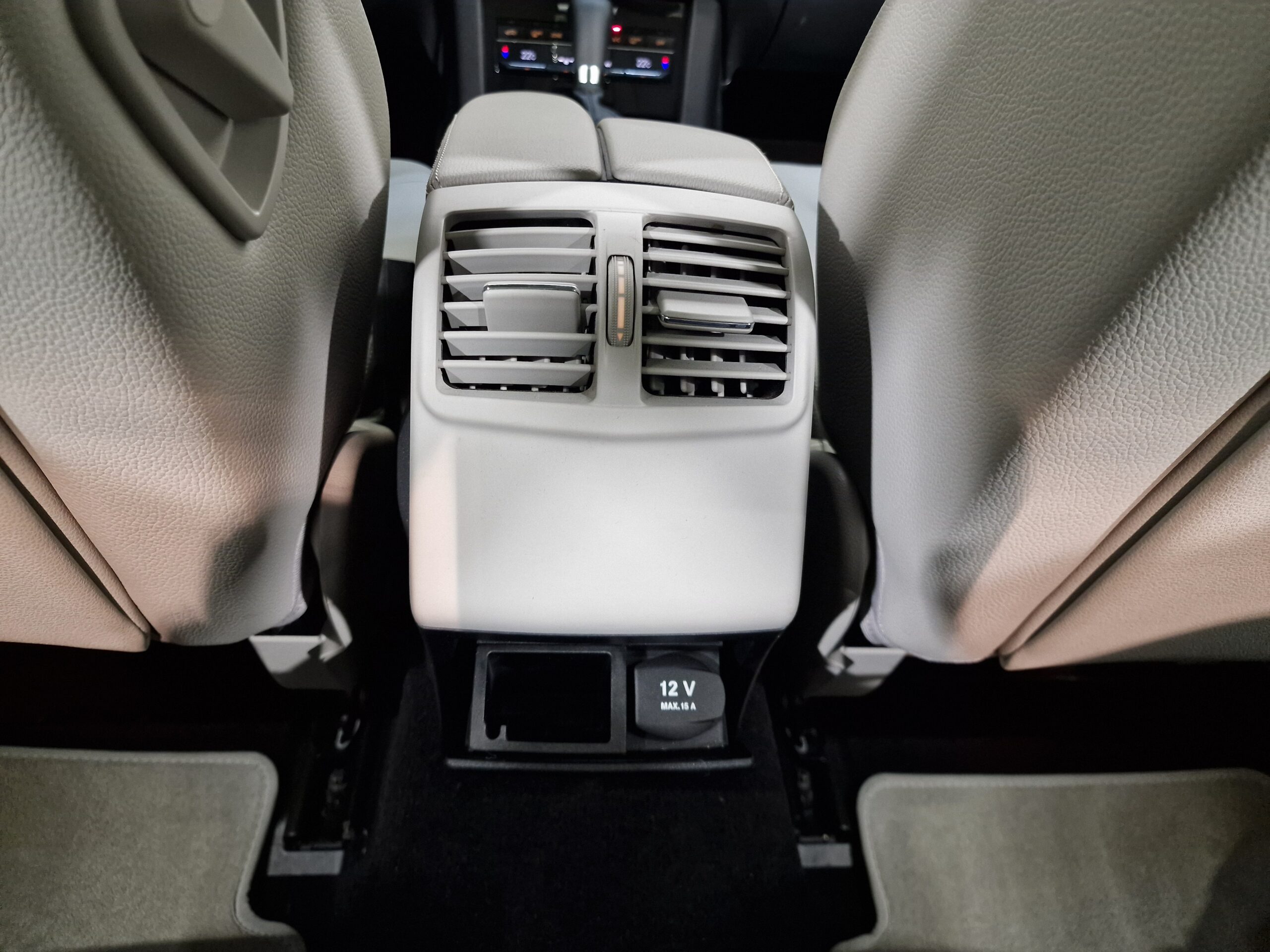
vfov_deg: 58.9
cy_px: 476
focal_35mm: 23
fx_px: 844
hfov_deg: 73.9
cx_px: 635
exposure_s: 1/33
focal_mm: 6.4
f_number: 1.8
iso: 400
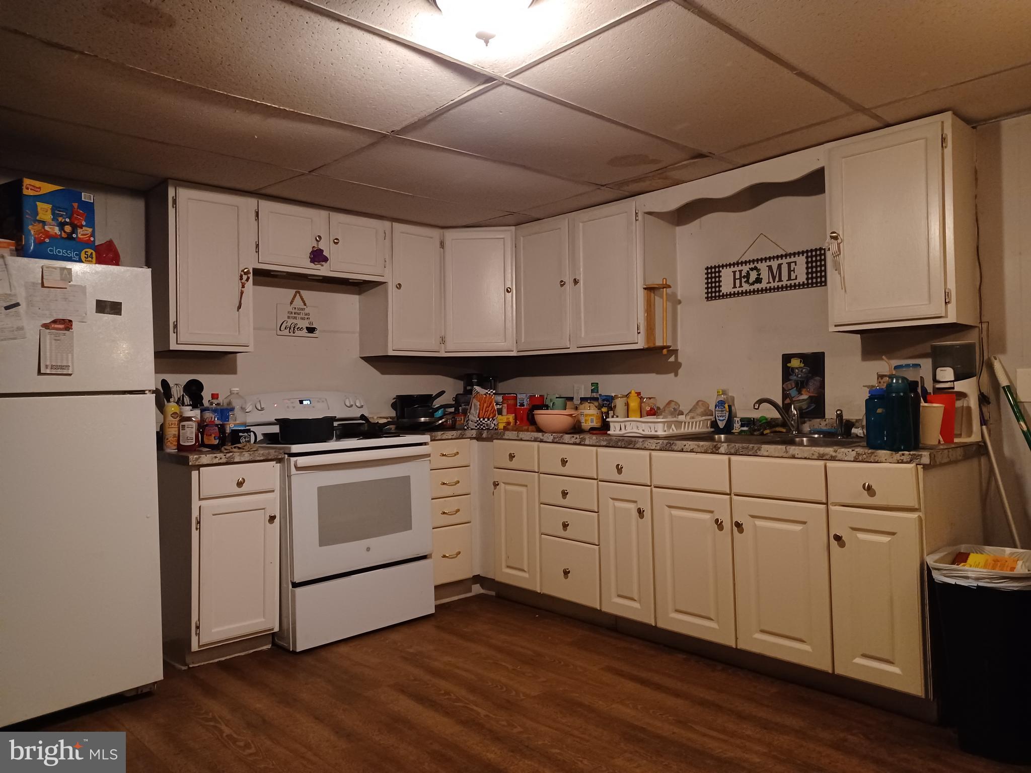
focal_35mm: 25
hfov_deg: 69.4
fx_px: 745
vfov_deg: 54.9
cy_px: 386
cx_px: 516
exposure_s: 1/20
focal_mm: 4.6
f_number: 1.8
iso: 1000
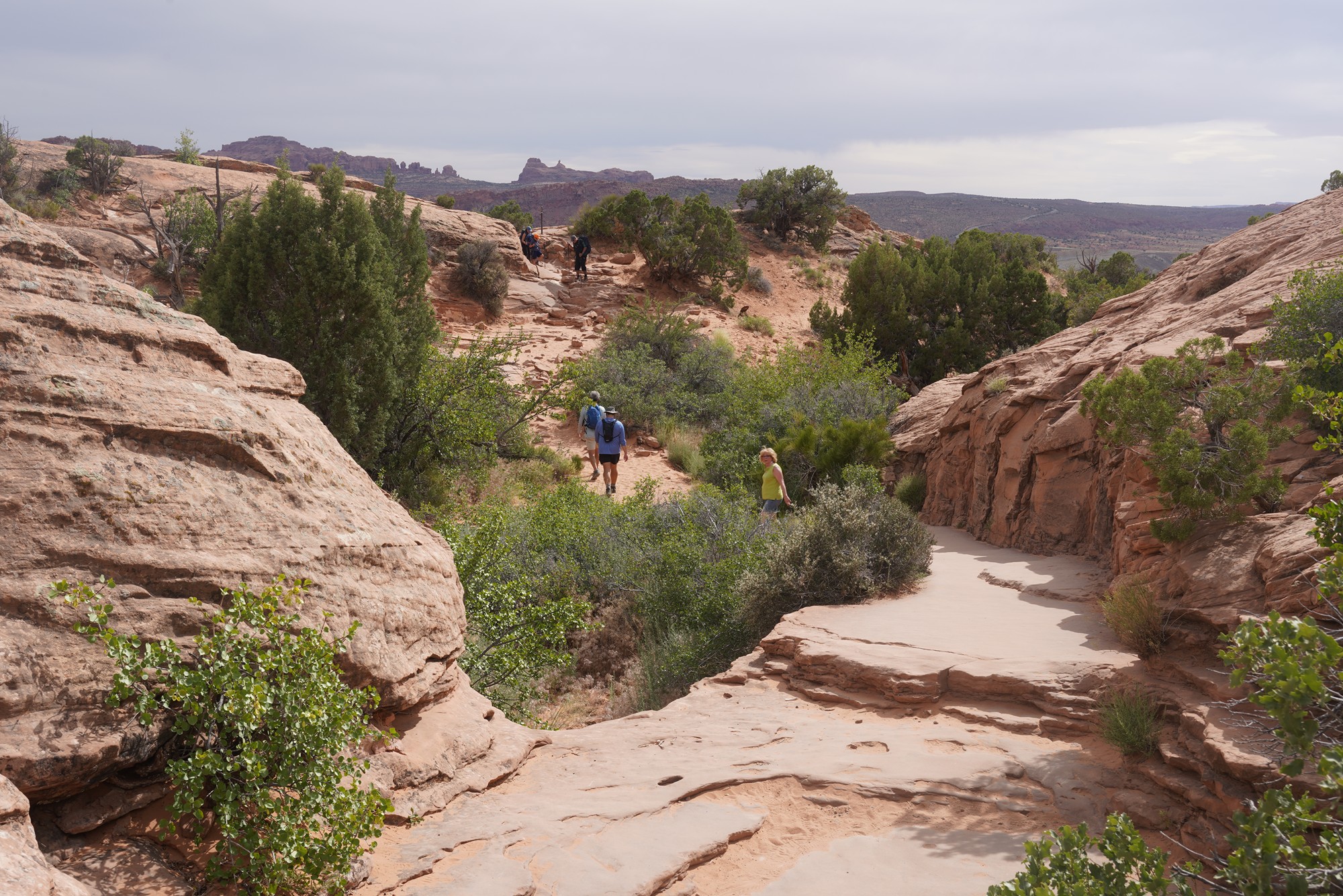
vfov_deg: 35.1
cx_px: 672
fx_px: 1418
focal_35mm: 38
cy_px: 448
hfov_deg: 50.7
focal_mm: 38
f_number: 13
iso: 100
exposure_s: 1/100
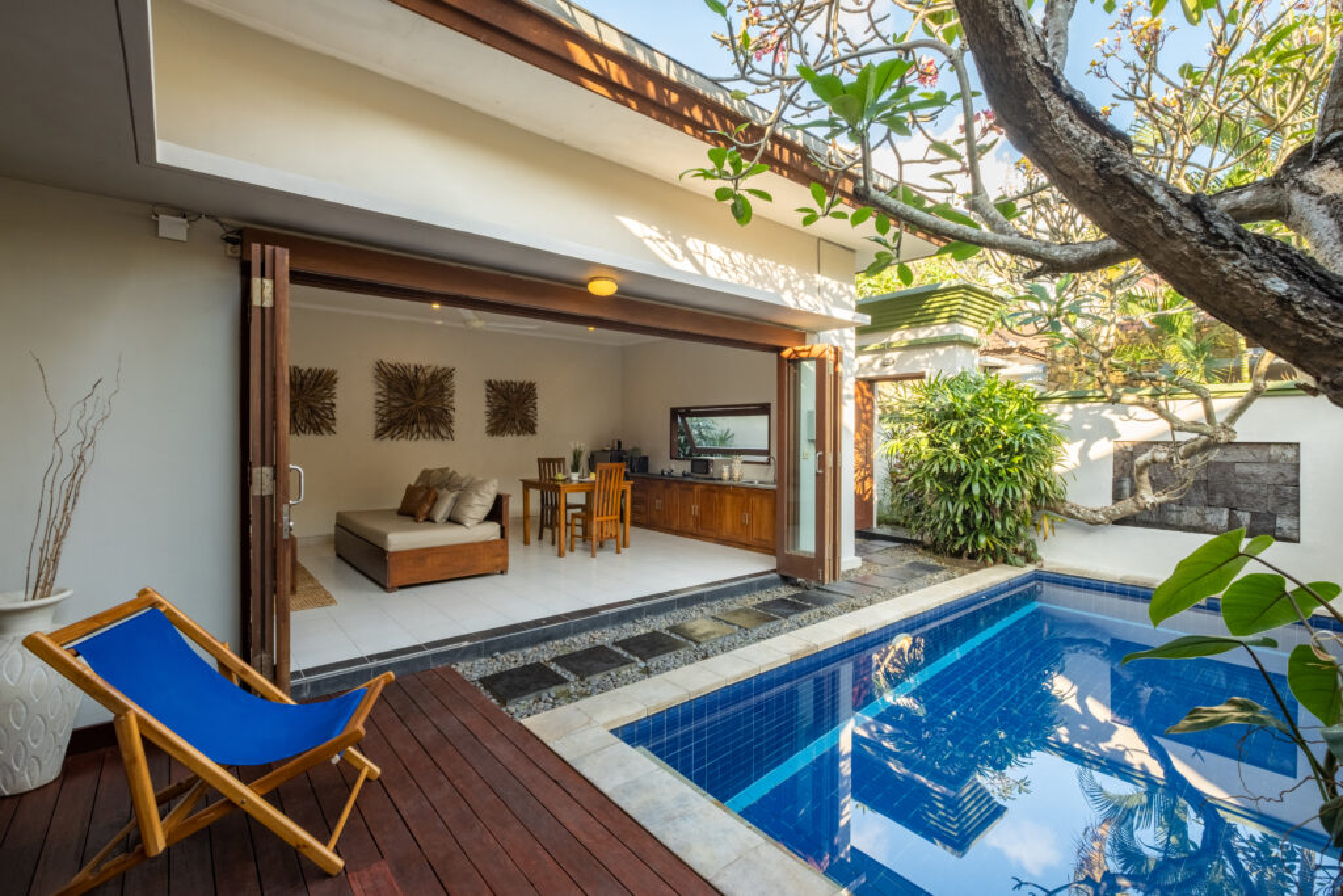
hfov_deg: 100.4
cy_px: 448
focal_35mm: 15
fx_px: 560
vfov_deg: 77.3
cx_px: 672
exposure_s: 1/120
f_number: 8
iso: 400
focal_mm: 10
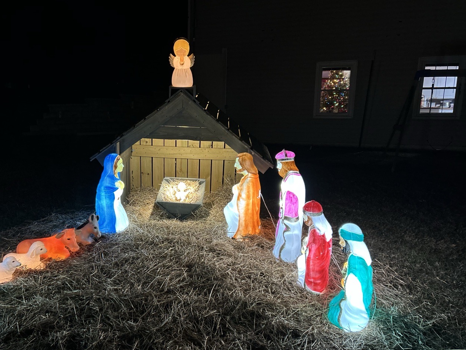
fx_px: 417
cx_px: 192
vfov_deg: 45.4
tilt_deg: -11.5
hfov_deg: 58.0
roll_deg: +0.6
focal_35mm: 31
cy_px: 197
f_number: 1.5
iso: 400
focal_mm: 5.7
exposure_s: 1/40
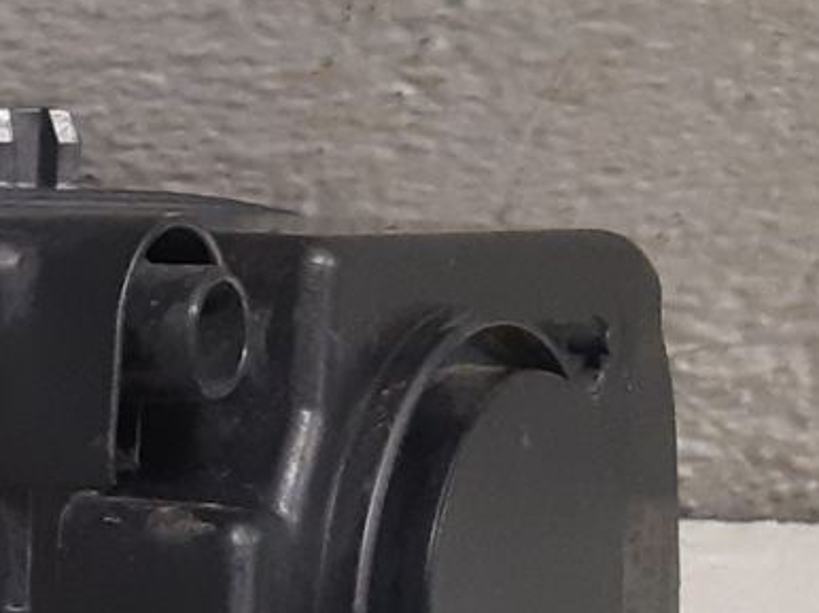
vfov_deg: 10.7
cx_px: -919
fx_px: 3263
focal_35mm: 138
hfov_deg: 12.3
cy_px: 564
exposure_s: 1/50
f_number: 1.7
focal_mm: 3.93
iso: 200
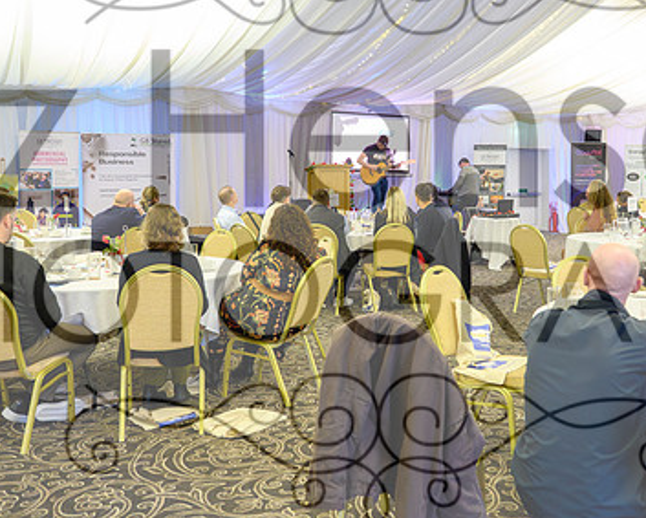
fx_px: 708
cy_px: 203
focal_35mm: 37
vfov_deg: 40.0
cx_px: 375
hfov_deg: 48.9
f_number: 3.5
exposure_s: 1/100
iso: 12800
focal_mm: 24
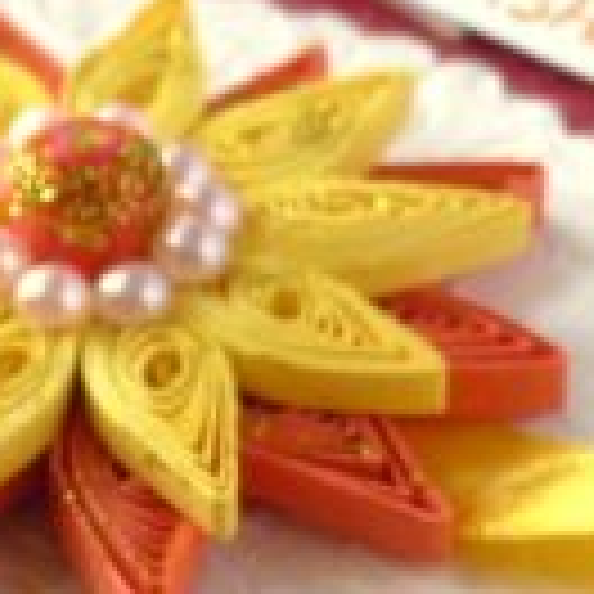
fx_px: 7358
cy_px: 531
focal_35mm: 379
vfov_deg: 4.6
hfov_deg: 4.6
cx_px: 135
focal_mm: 16.9
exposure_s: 1/160
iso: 100
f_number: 2.8
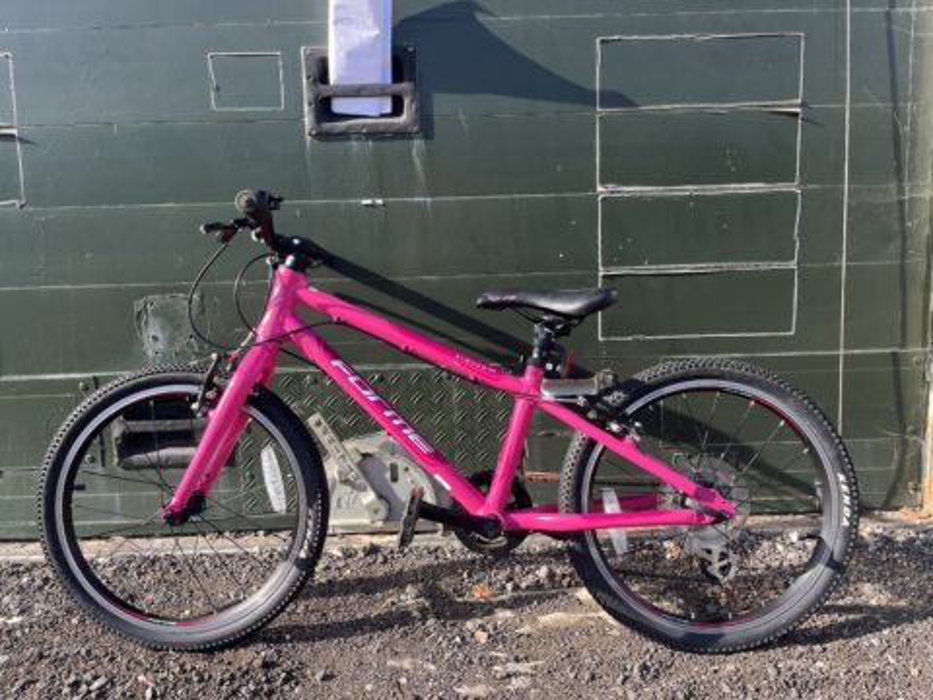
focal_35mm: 26
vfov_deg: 53.1
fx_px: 701
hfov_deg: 67.3
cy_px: 350
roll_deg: +2.2
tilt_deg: -9.5
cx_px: 466
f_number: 1.6
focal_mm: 5.1
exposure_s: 1/714
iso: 50
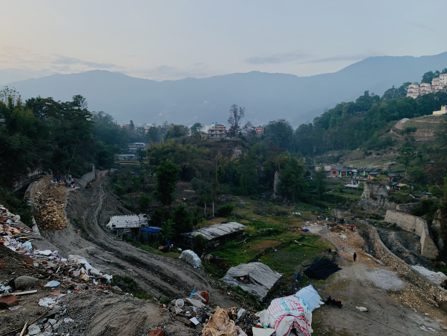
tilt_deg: -4.0
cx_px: 224
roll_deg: -1.1
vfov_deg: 53.1
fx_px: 336
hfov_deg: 67.3
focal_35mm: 26
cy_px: 168
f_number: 1.8
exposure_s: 1/140
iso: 25
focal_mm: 4.25
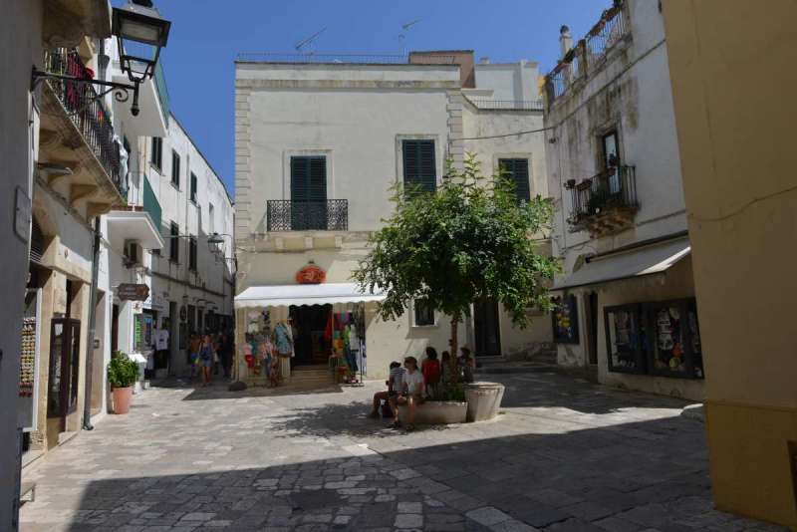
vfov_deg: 53.2
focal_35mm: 24
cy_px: 266
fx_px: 531
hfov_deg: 73.7
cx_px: 398
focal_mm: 24
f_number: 11
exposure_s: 1/160
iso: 220
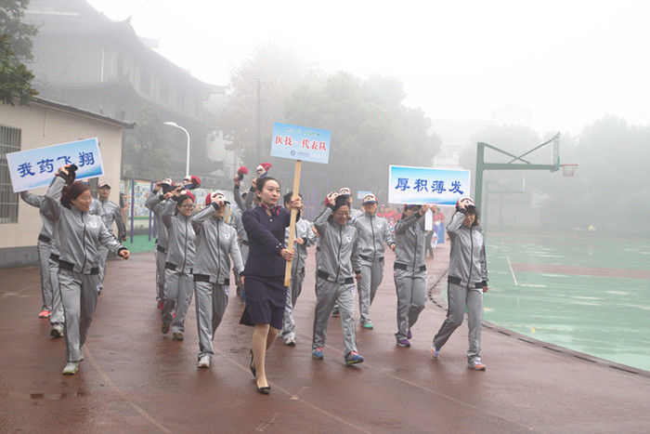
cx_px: 325
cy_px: 217
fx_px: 885
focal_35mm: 49
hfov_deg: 40.3
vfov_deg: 27.5
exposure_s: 1/200
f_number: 9
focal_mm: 50
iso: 800
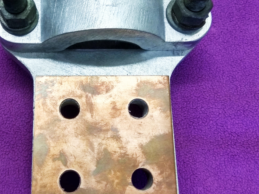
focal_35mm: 42
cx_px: 95
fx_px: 314
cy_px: 65
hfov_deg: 44.4
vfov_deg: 34.0
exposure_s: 1/25
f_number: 2
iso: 640
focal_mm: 3.57
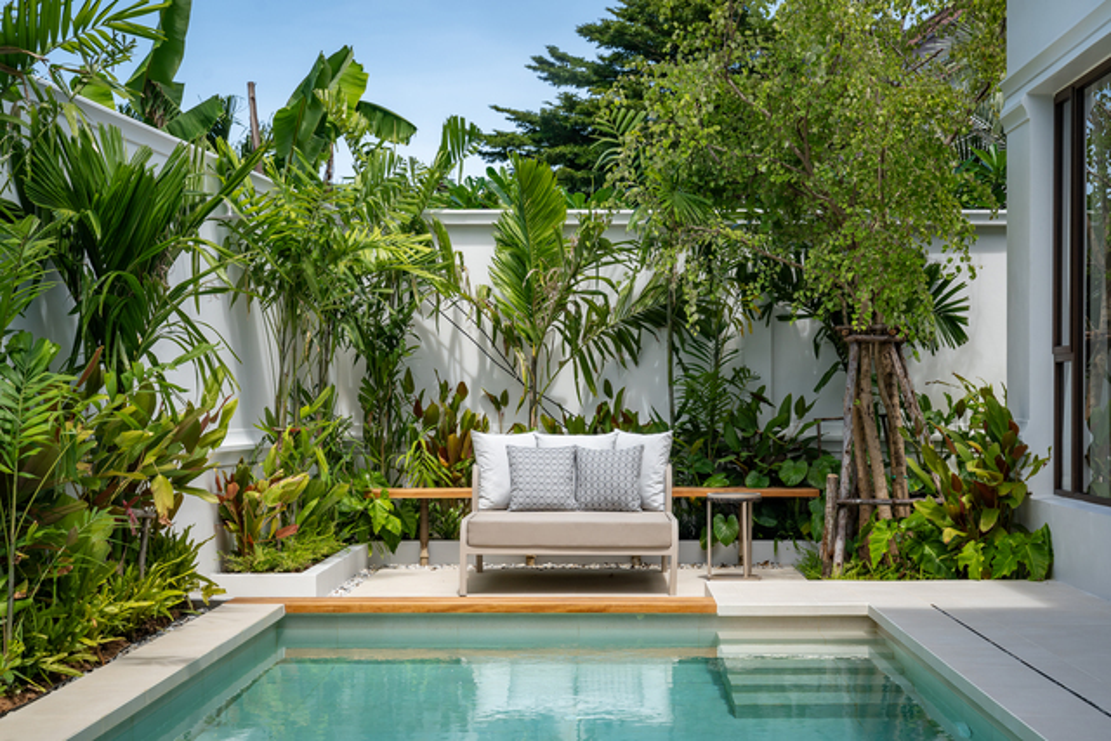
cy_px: 370
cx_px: 556
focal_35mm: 62
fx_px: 1914
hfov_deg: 32.4
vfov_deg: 21.9
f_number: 8
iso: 200
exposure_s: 1/320
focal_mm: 62
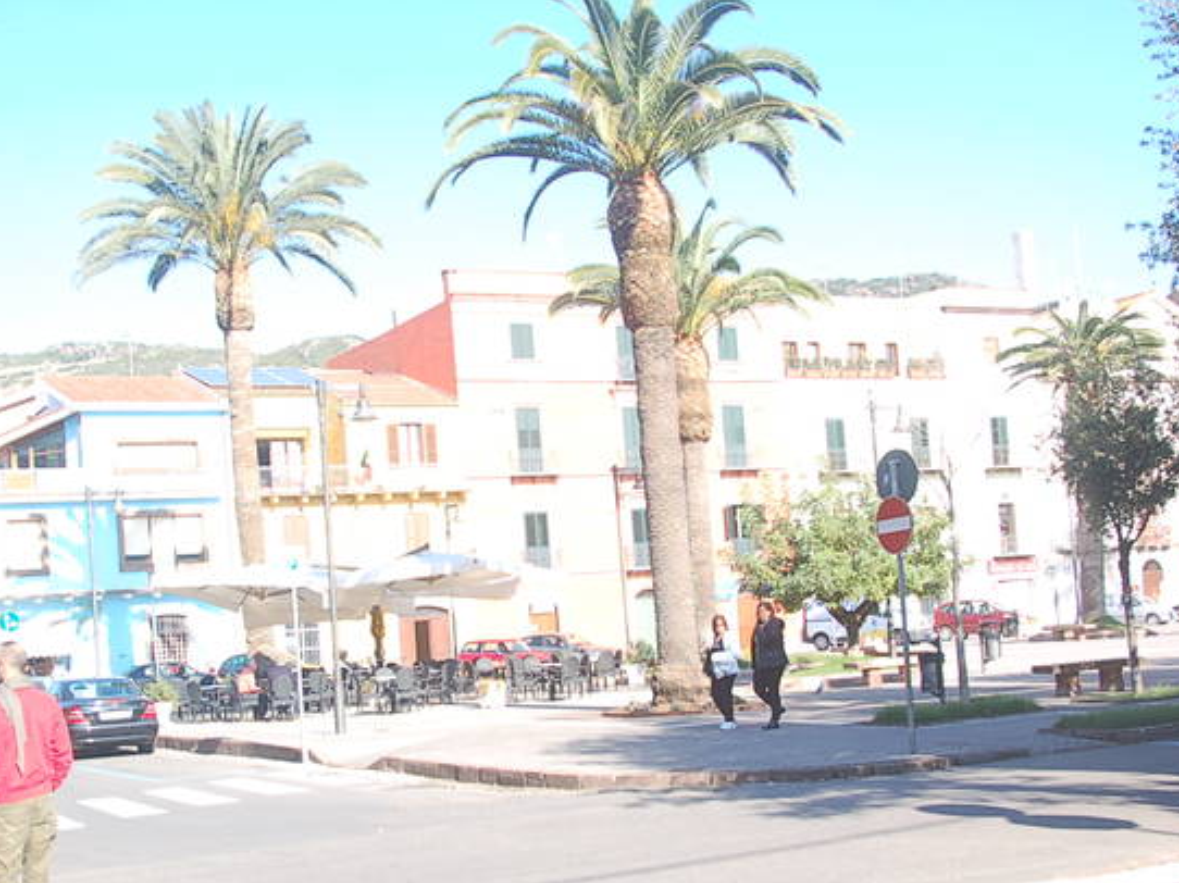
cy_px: 558
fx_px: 1736
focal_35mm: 51
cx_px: 475
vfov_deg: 28.4
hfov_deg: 37.4
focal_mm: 24
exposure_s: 1/200
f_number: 7.1
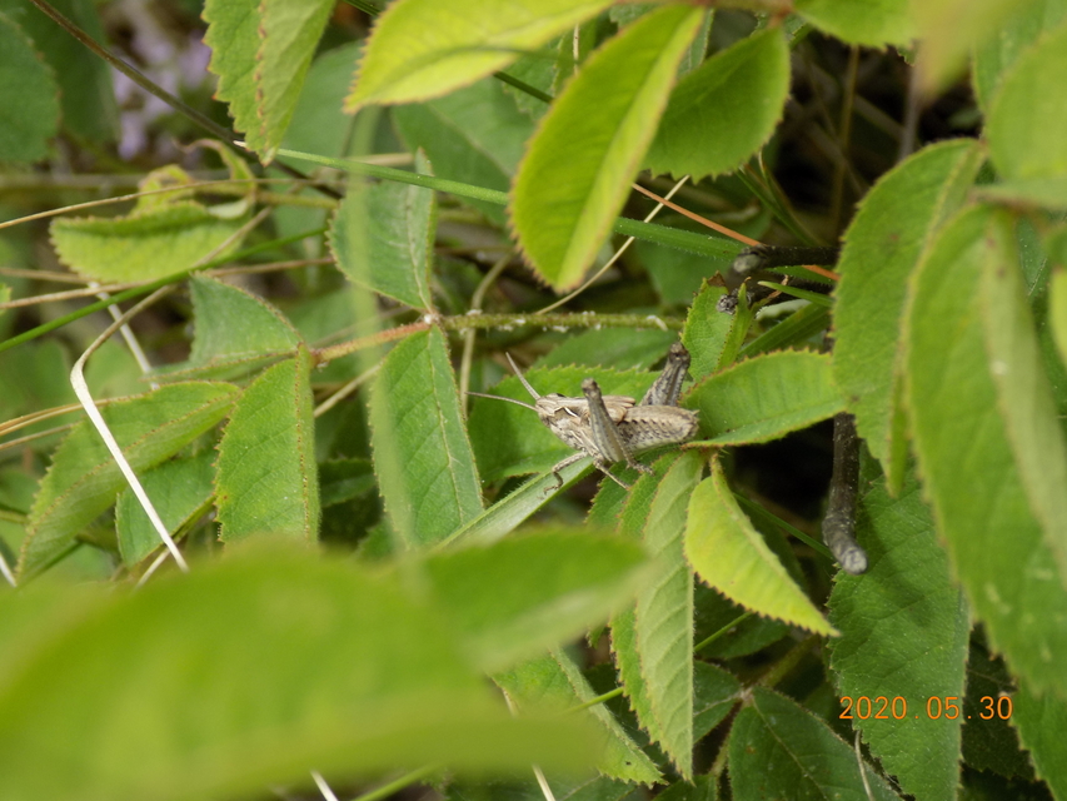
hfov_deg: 16.7
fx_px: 3638
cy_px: 400
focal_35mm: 118
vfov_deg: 12.6
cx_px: 534
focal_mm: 20.9
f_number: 4.8
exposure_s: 1/160
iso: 80
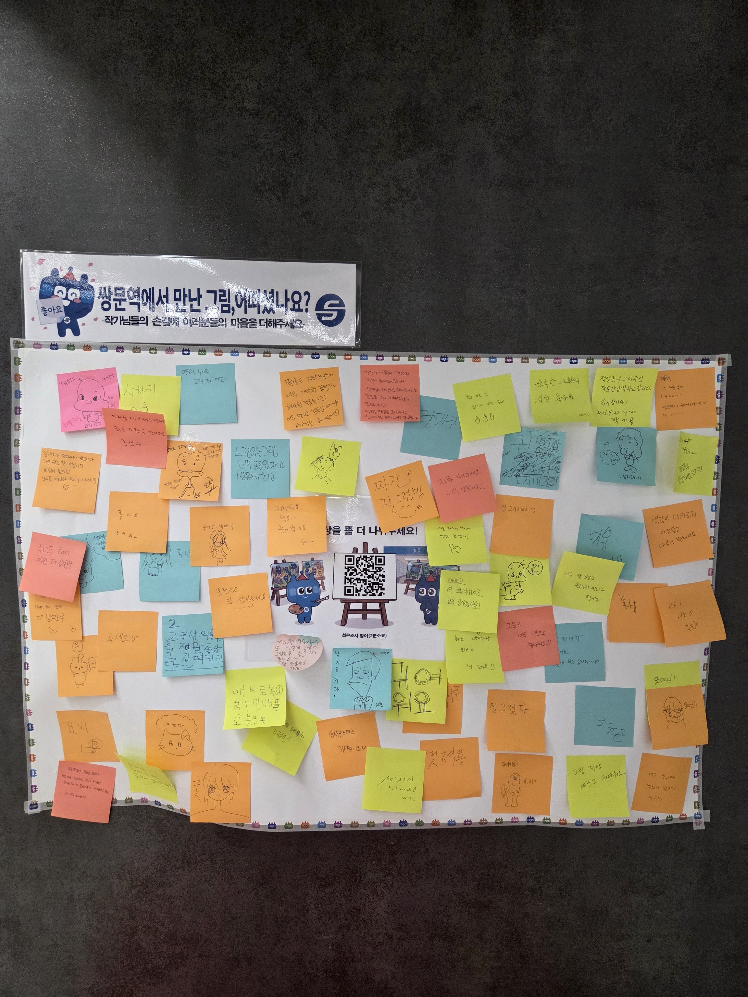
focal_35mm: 23
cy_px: 498
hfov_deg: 58.9
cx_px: 374
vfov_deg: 73.9
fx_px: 663
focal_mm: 5.4
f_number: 1.8
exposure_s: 1/120
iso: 250
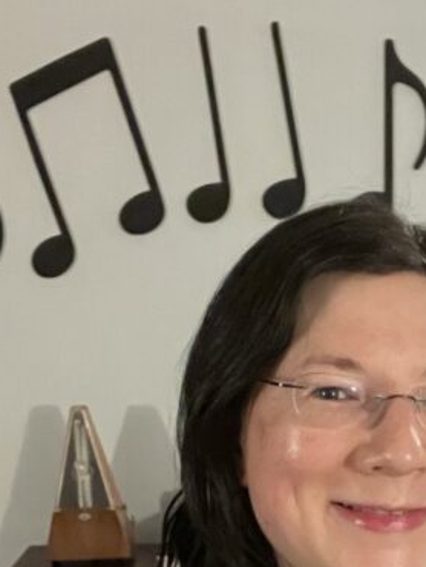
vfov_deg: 22.0
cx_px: 446
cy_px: 657
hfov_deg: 17.3
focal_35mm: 83
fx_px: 1360
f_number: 2.2
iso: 800
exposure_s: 1/23
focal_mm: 2.71
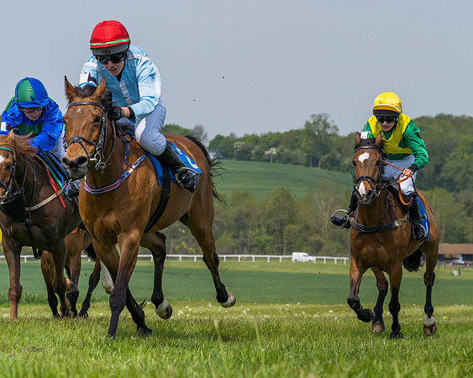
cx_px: 334
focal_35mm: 179
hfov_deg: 10.8
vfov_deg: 8.6
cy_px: 155
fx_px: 2507
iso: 400
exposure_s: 1/2000
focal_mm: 135
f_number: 9
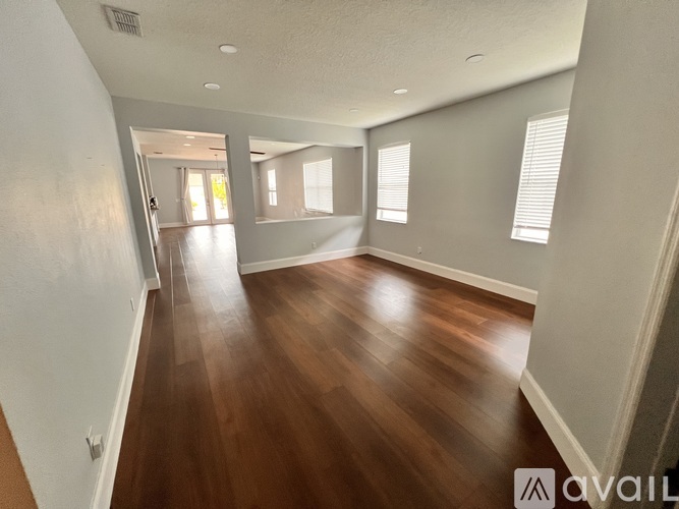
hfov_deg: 106.2
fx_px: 255
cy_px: 254
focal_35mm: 13
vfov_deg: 89.9
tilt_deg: -13.6
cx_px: 340
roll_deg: +0.8
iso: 400
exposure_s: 1/60
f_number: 1.8
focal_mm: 1.57
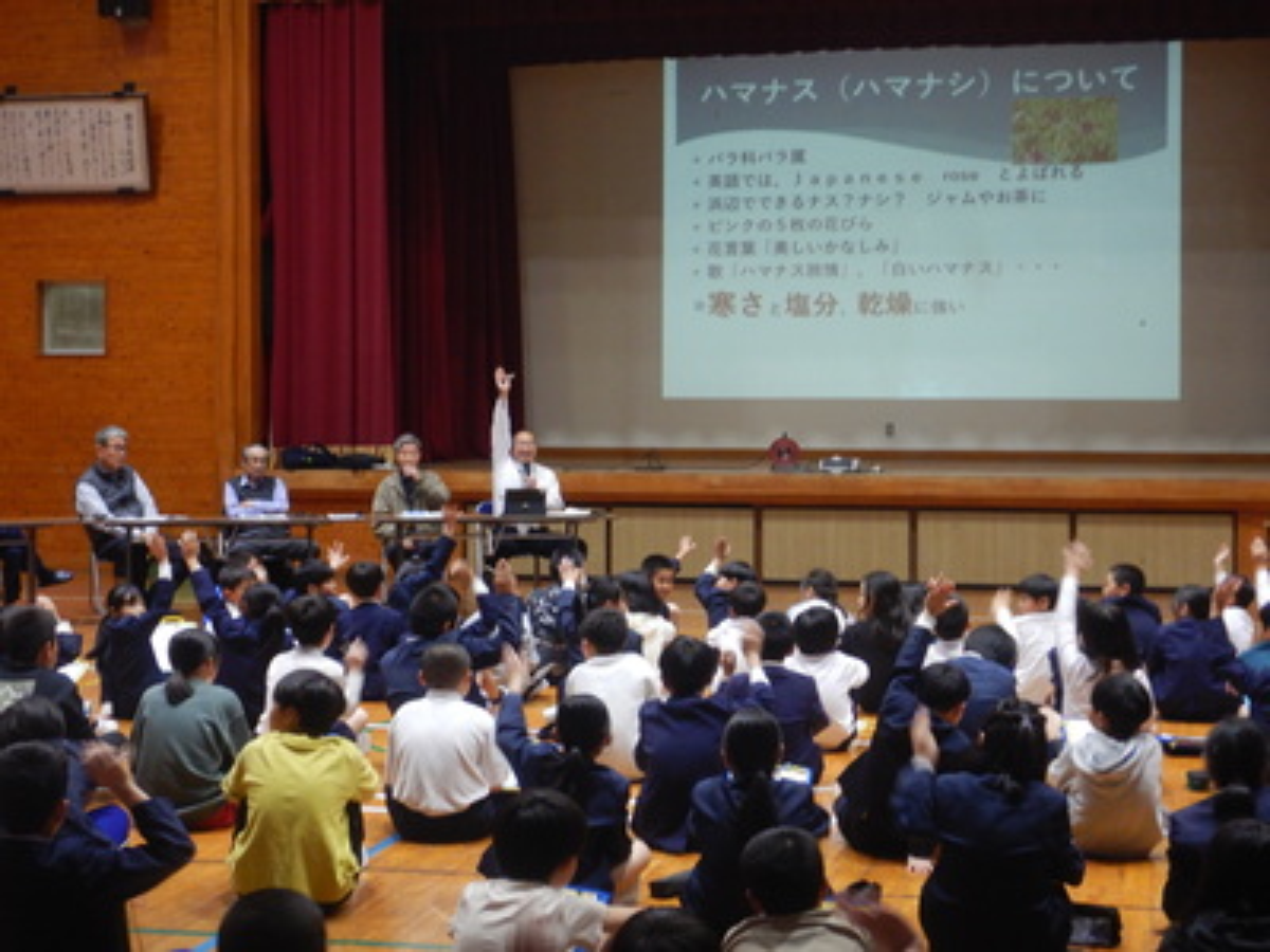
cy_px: 476
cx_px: 635
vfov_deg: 24.0
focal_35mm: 61
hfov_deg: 31.7
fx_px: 2238
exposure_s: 1/13
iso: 400
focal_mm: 11
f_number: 4.4
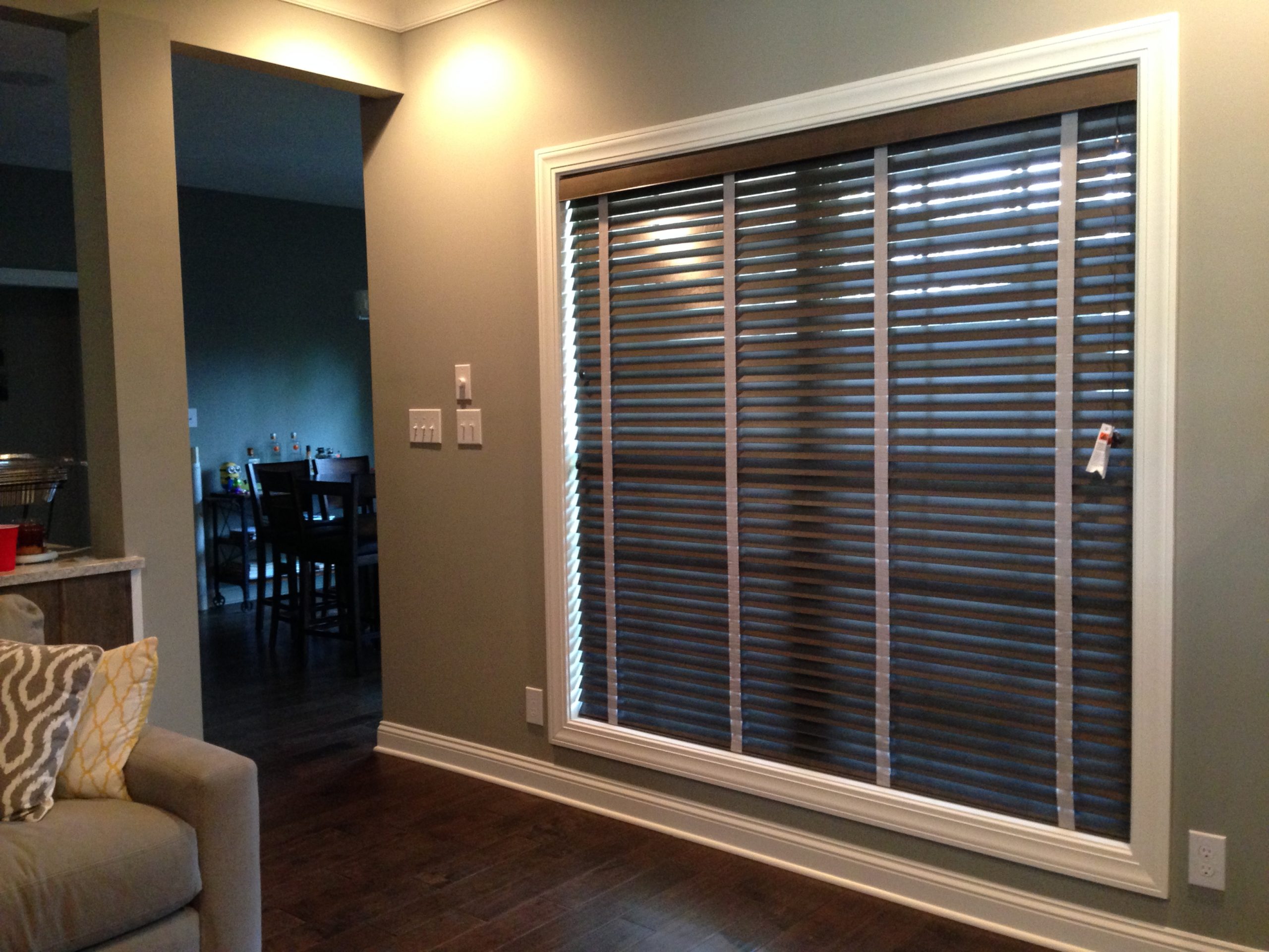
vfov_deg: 42.9
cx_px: 634
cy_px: 476
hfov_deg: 55.4
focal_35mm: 33
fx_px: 1210
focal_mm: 4.12
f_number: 2.4
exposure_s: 1/20
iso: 320
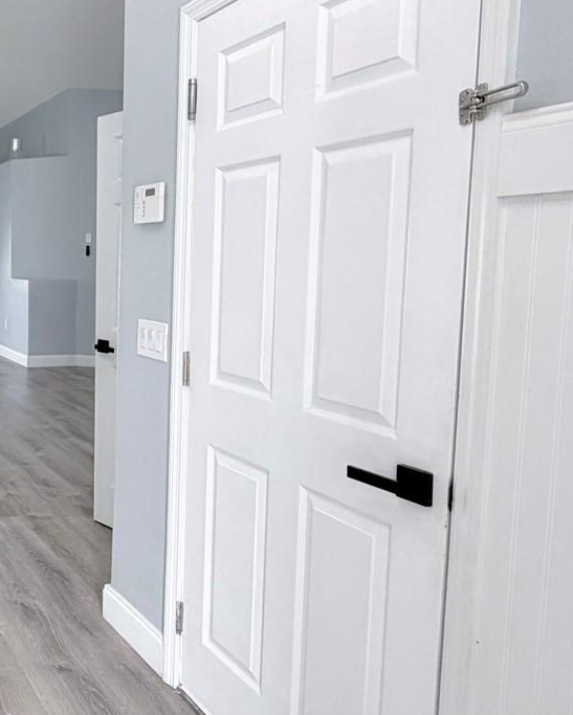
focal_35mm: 32
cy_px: 317
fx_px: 678
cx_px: -63
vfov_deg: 55.5
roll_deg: +0.8
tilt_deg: -5.4
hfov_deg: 37.9
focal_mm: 2.22
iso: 250
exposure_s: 1/120
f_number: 2.2
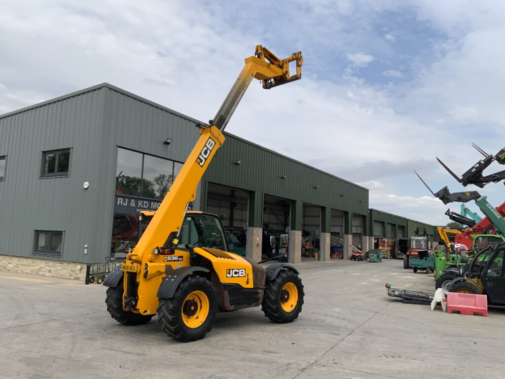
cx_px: 252
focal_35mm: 29
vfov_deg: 48.2
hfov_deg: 61.7
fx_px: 423
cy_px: 190
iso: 16
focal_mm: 3
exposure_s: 1/2058
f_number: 1.8
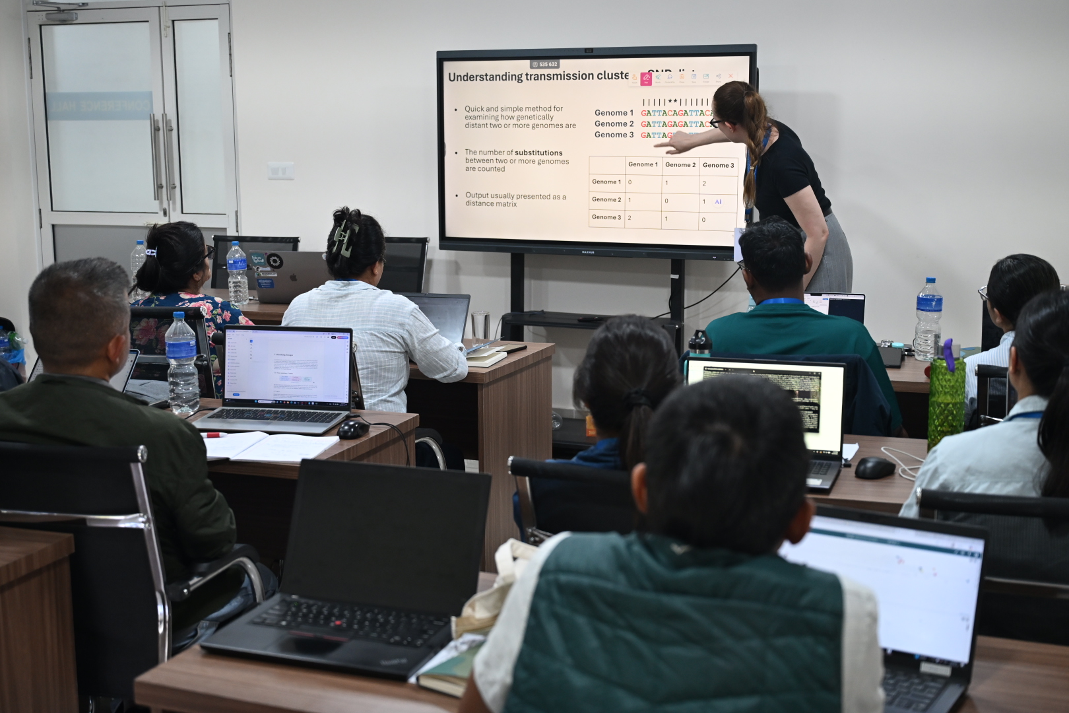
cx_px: 534
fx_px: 1306
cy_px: 356
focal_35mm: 44
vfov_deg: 30.5
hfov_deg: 44.5
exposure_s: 1/160
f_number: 4
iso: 2000
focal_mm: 44
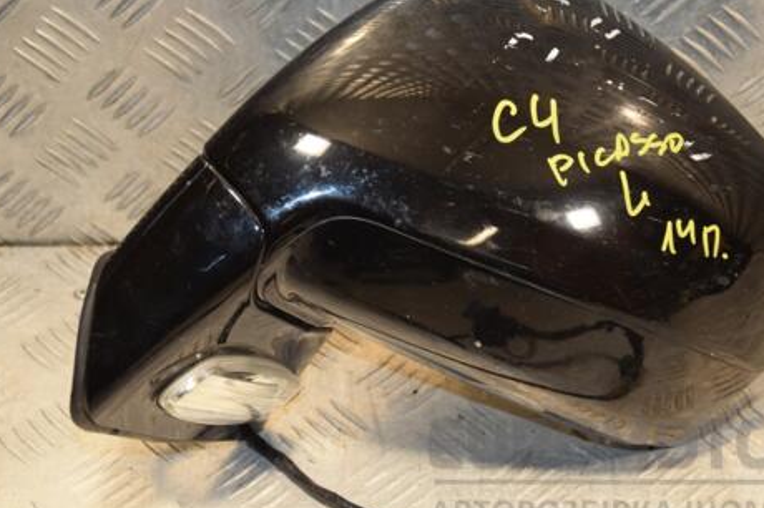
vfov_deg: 14.5
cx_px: 399
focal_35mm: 94
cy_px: 222
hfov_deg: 21.7
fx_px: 1993
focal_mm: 48
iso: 800
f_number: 4.8
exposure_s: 1/200
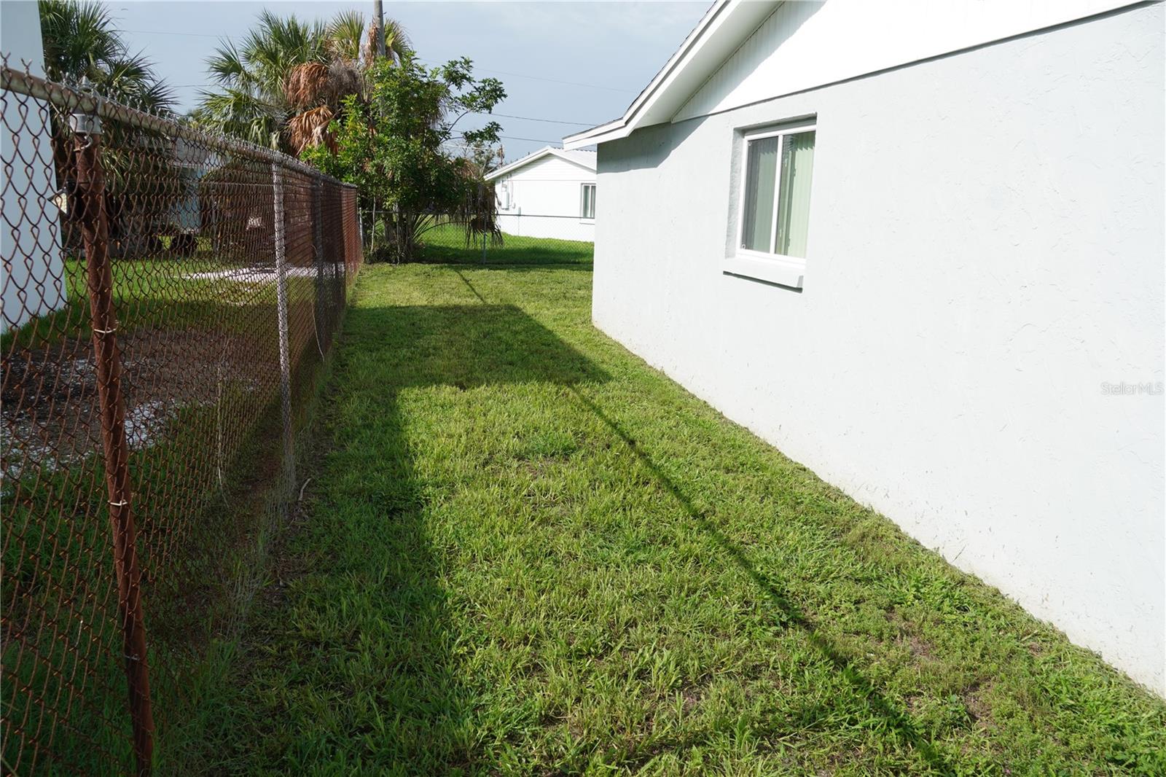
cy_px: 388
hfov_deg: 67.4
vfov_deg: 47.9
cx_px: 583
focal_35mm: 27
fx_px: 874
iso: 100
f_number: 8
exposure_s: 1/200
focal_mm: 18
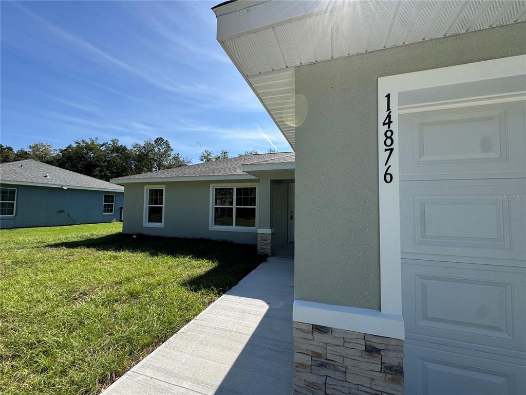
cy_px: 198
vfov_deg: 85.7
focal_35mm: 14
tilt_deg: +3.0
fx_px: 213
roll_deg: -0.8
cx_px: 263
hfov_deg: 102.1
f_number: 2.2
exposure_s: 1/1063
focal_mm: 2.22
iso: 40
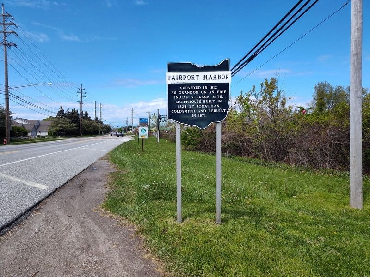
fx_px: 246
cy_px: 138
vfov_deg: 58.9
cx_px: 185
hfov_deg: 73.9
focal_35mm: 23
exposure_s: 1/1553
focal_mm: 5.56
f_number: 1.8
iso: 100
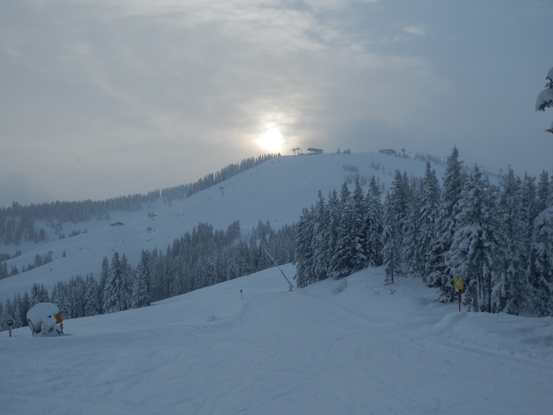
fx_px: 639
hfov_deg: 46.8
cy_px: 208
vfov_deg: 36.0
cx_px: 276
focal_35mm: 40
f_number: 3.7
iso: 80
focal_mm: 7.3
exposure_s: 1/640
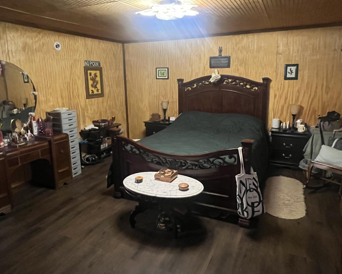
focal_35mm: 23
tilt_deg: -10.2
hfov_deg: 72.6
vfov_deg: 60.7
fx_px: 233
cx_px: 173
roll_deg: +0.2
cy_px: 122
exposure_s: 1/40
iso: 1250
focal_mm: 1.57
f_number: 1.8
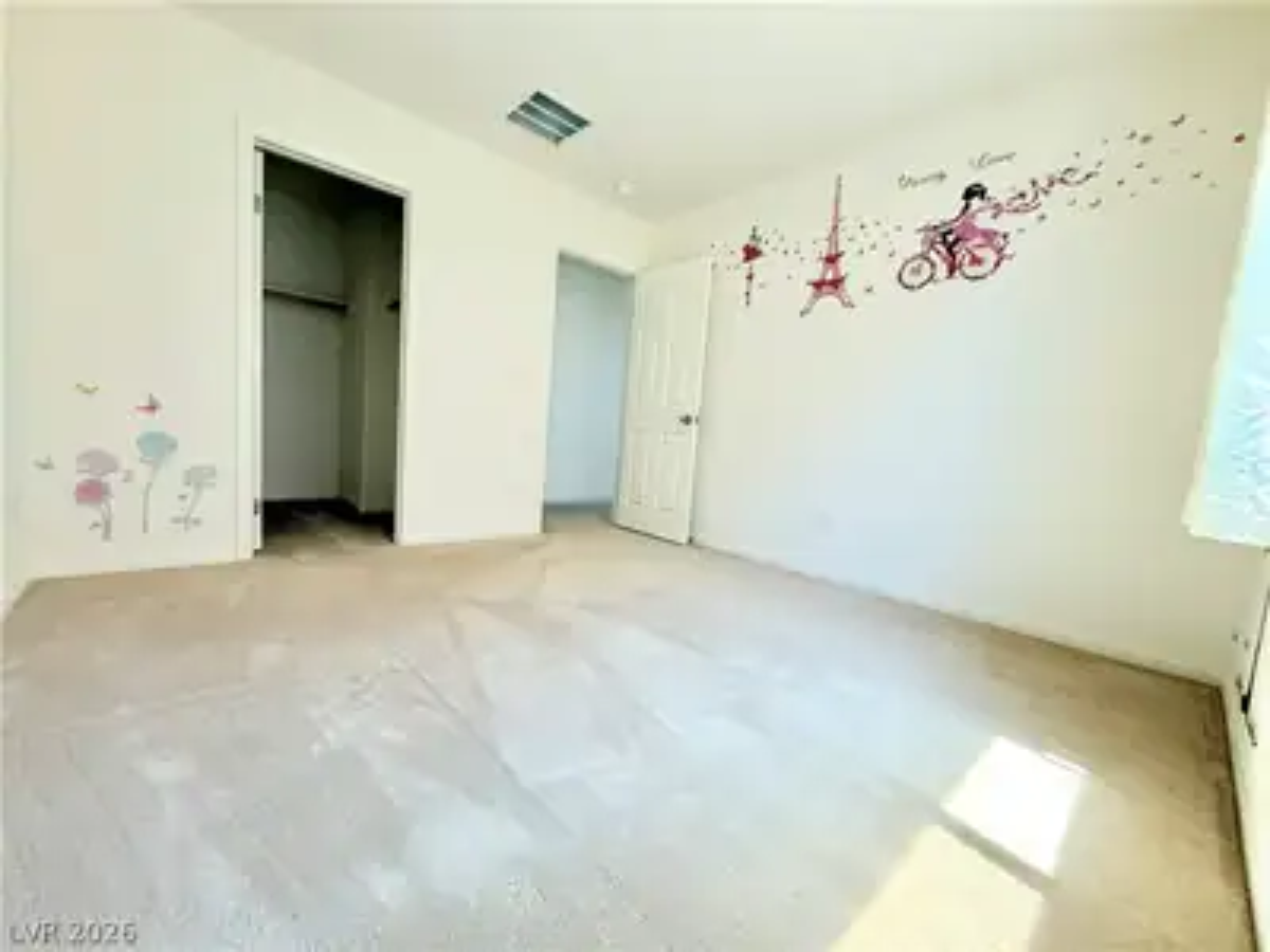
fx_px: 514
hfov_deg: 102.1
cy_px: 476
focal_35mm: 14
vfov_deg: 85.7
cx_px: 635
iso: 200
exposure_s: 1/99
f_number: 2.2
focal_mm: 2.22
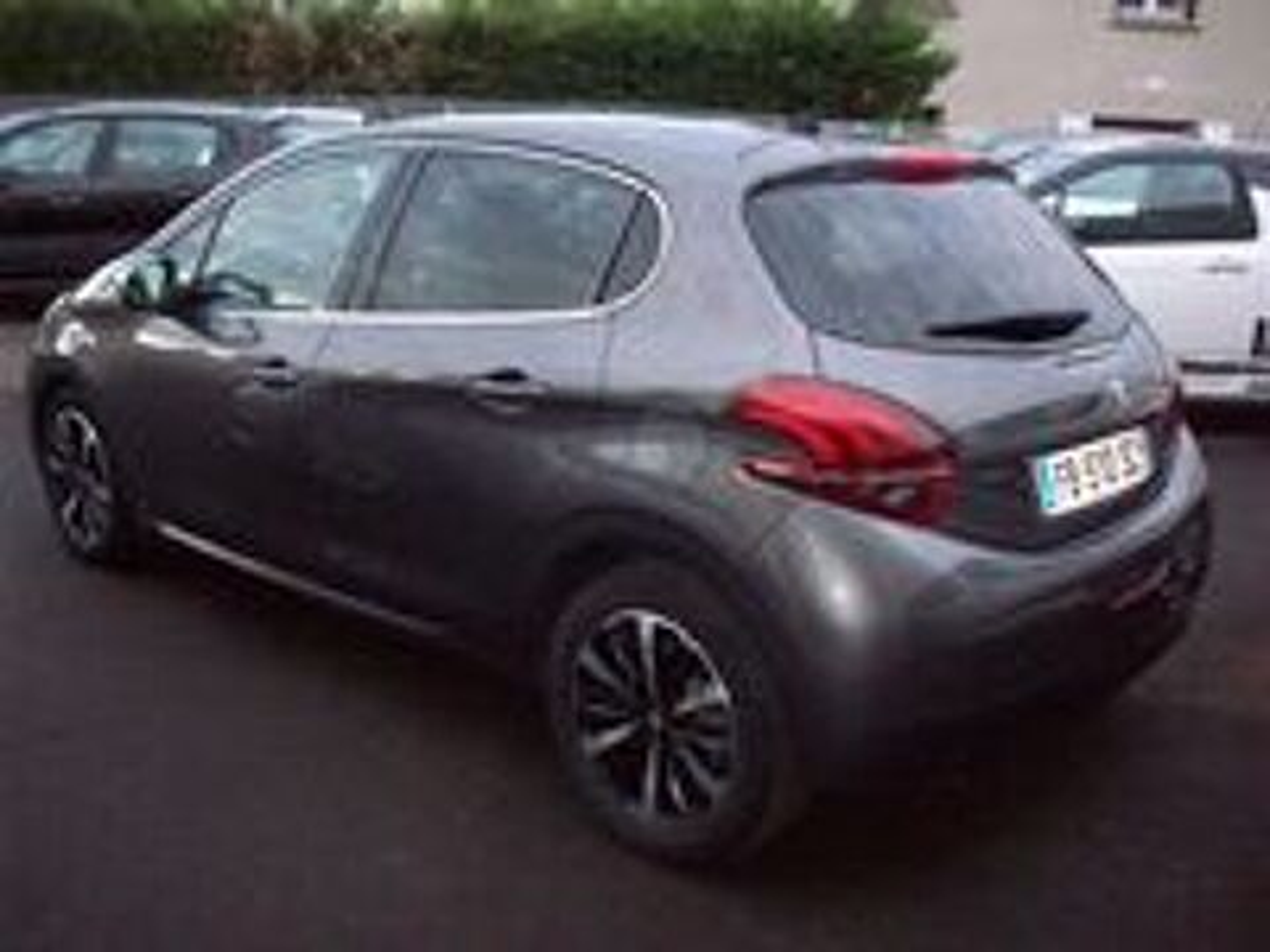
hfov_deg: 50.1
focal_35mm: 37
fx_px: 1357
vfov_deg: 38.7
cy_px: 476
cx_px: 635
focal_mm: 6.2
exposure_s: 1/128
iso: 400
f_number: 2.8
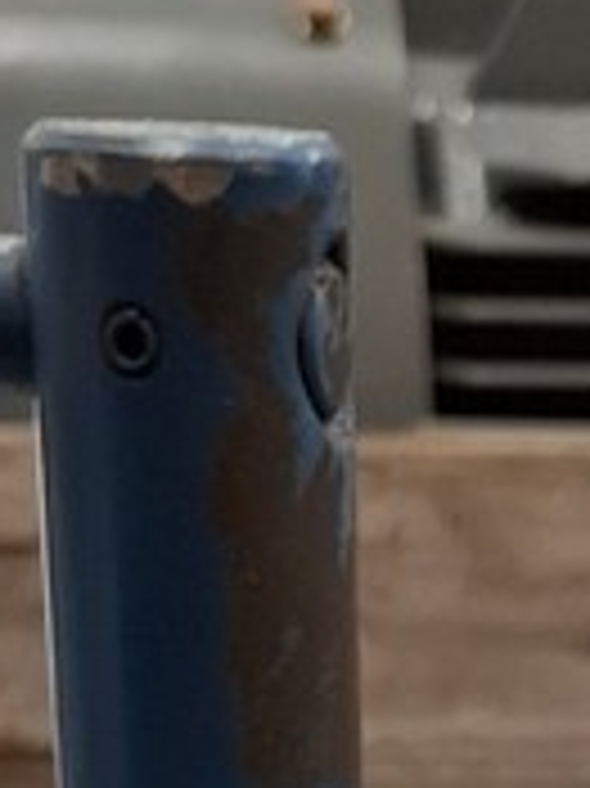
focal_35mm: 158
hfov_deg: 9.2
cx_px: 847
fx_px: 3595
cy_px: 2206
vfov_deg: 10.0
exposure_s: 1/33
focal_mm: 5.54
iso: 400
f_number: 1.8
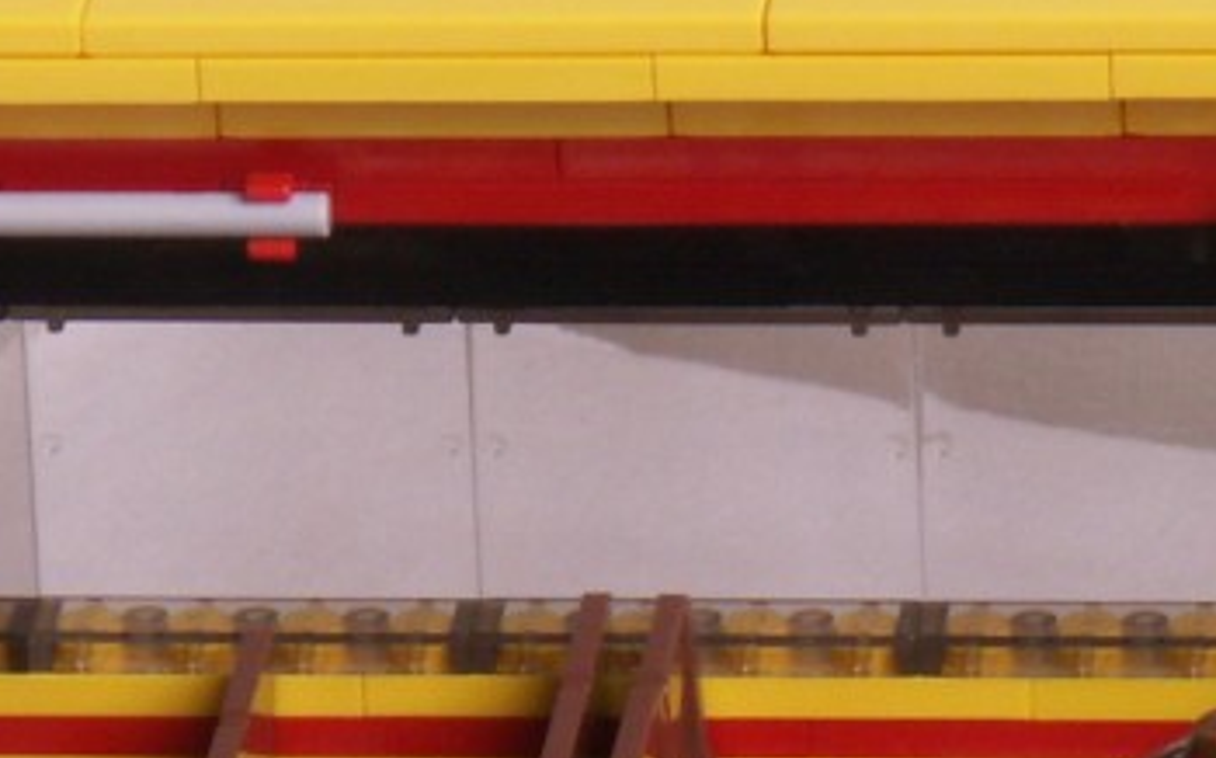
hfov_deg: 3.6
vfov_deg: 2.2
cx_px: 1053
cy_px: 782
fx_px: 19534
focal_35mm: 590
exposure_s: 1/15
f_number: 8
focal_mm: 24.91
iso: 50
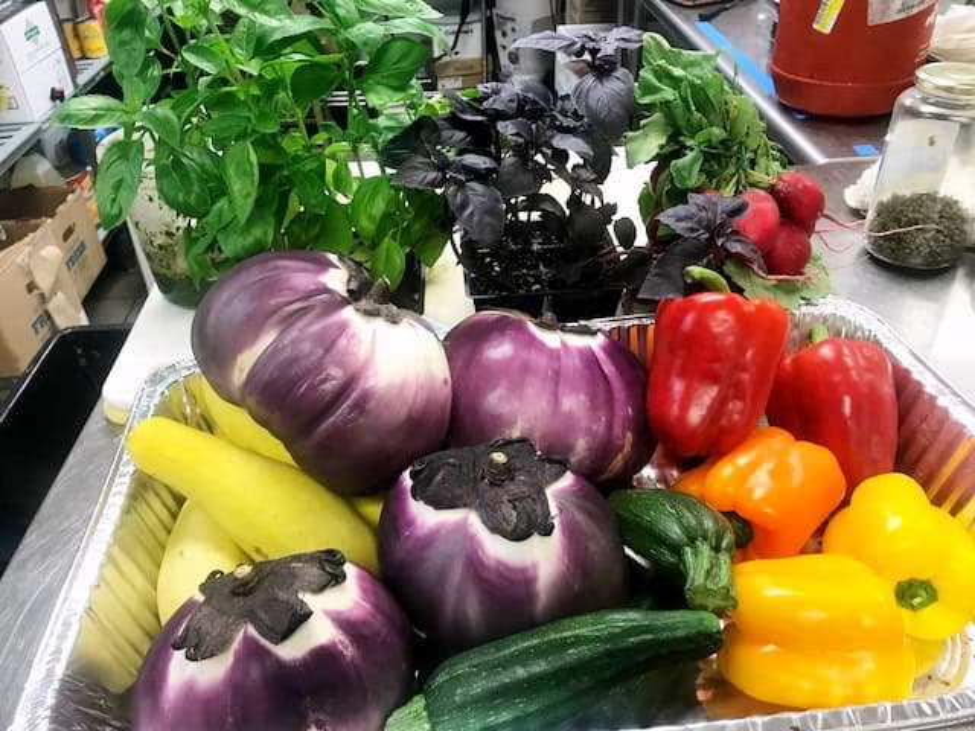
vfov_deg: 49.7
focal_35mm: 28
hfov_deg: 63.4
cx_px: 488
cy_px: 366
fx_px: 789
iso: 32
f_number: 1.8
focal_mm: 4
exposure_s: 1/30
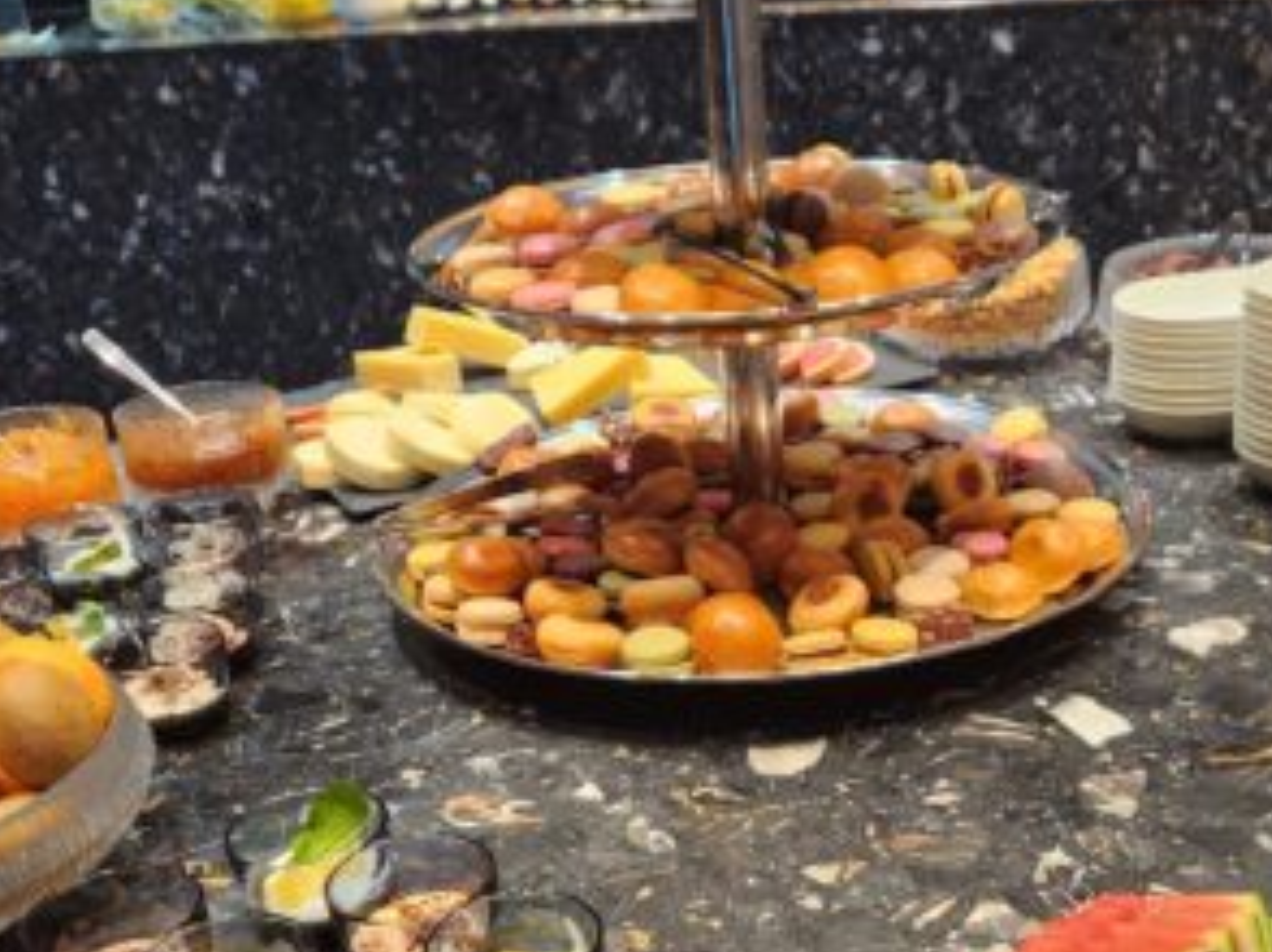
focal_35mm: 47
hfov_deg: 40.2
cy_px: 783
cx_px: 800
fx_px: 1726
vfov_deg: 30.0
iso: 160
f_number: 1.8
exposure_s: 1/100
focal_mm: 5.4
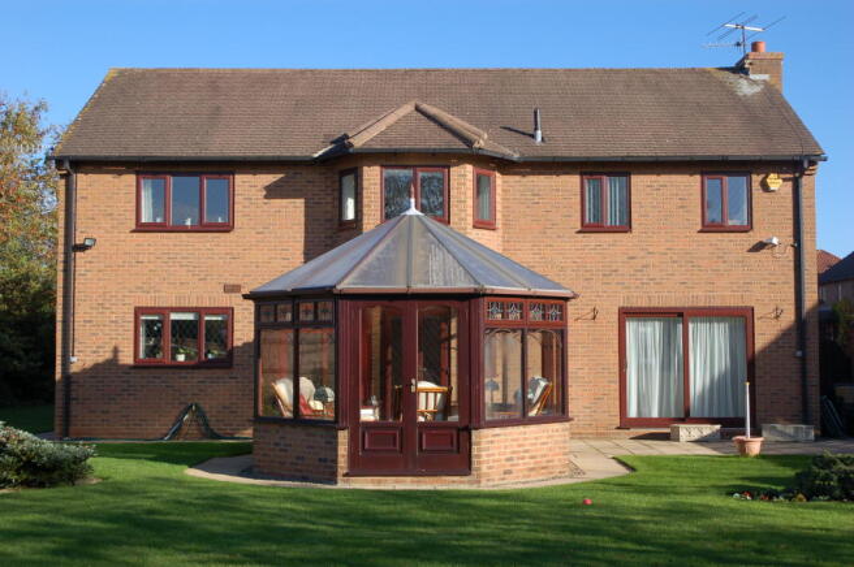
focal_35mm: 46
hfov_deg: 42.4
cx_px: 427
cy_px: 284
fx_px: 1102
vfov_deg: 28.9
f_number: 8
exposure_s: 1/250
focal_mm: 31
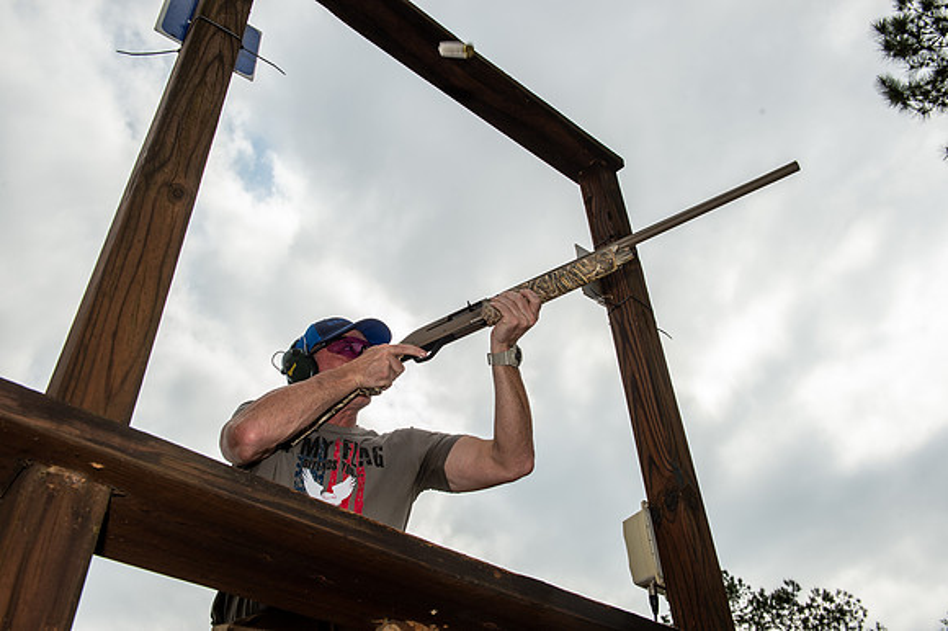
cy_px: 316
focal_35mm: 32
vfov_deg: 41.1
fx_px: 842
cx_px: 474
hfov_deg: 58.7
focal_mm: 32
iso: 125
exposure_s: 1/320
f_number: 10
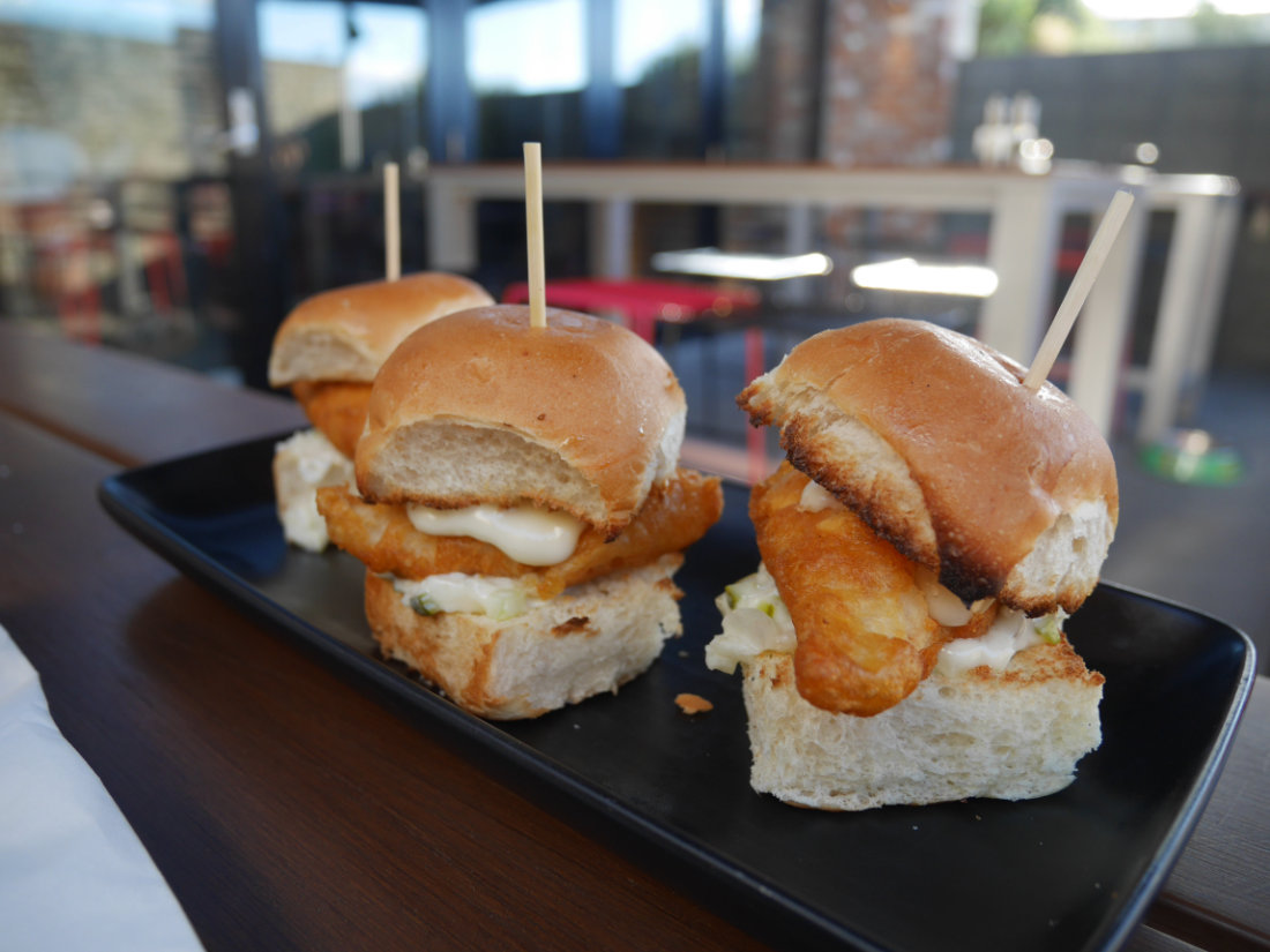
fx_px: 881
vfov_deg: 56.8
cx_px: 635
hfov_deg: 71.6
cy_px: 476
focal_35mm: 24
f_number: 3.5
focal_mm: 12
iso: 200
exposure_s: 1/125
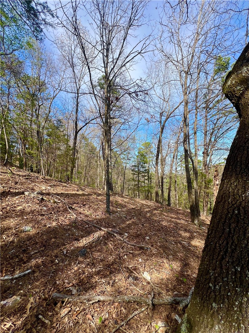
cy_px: 166
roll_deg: +2.3
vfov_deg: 106.2
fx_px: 125
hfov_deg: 89.9
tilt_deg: +4.7
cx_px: 124
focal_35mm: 13
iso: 32
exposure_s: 1/664
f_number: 1.8
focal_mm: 1.57
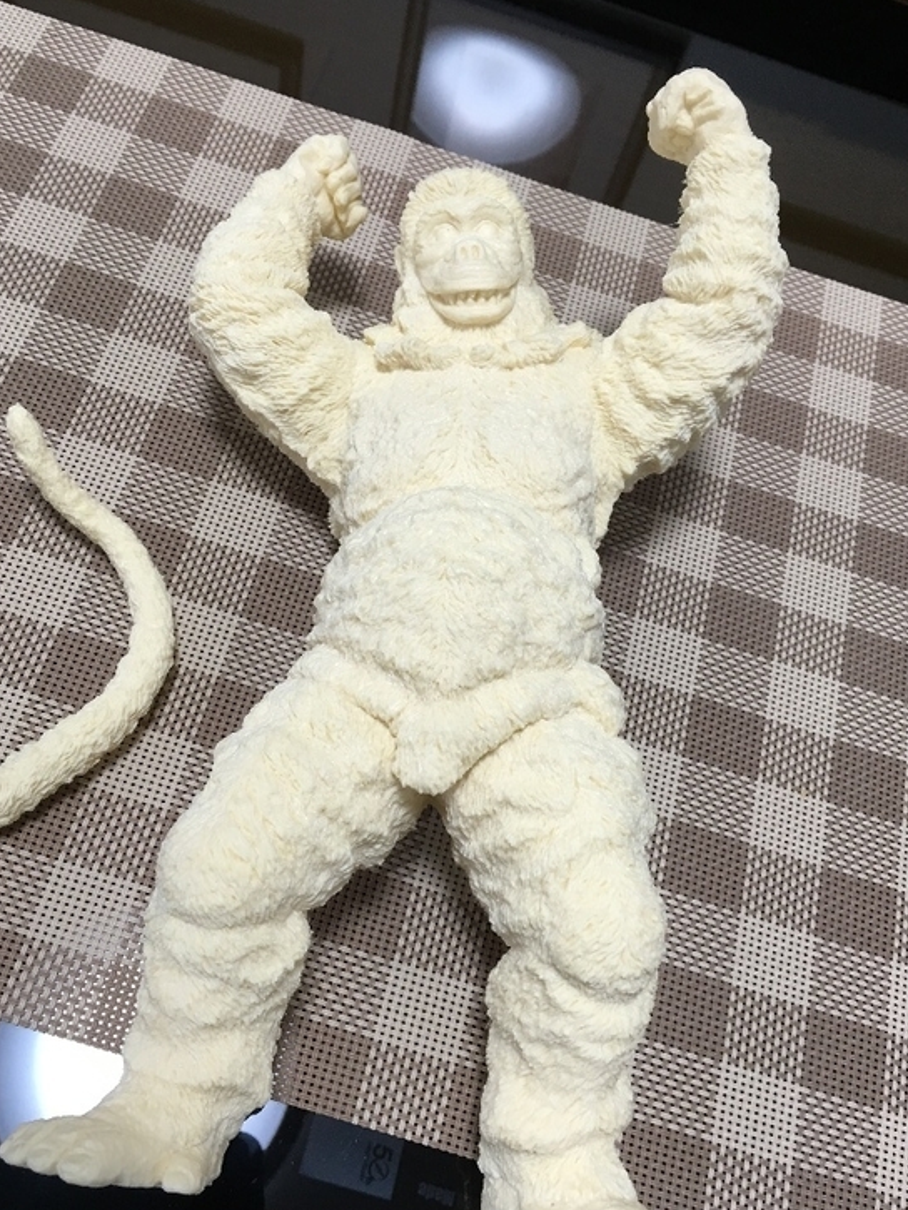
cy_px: 624
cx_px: 446
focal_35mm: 32
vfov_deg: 56.8
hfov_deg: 44.2
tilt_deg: -63.4
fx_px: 1119
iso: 32
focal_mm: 4.15
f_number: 2.2
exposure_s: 1/30
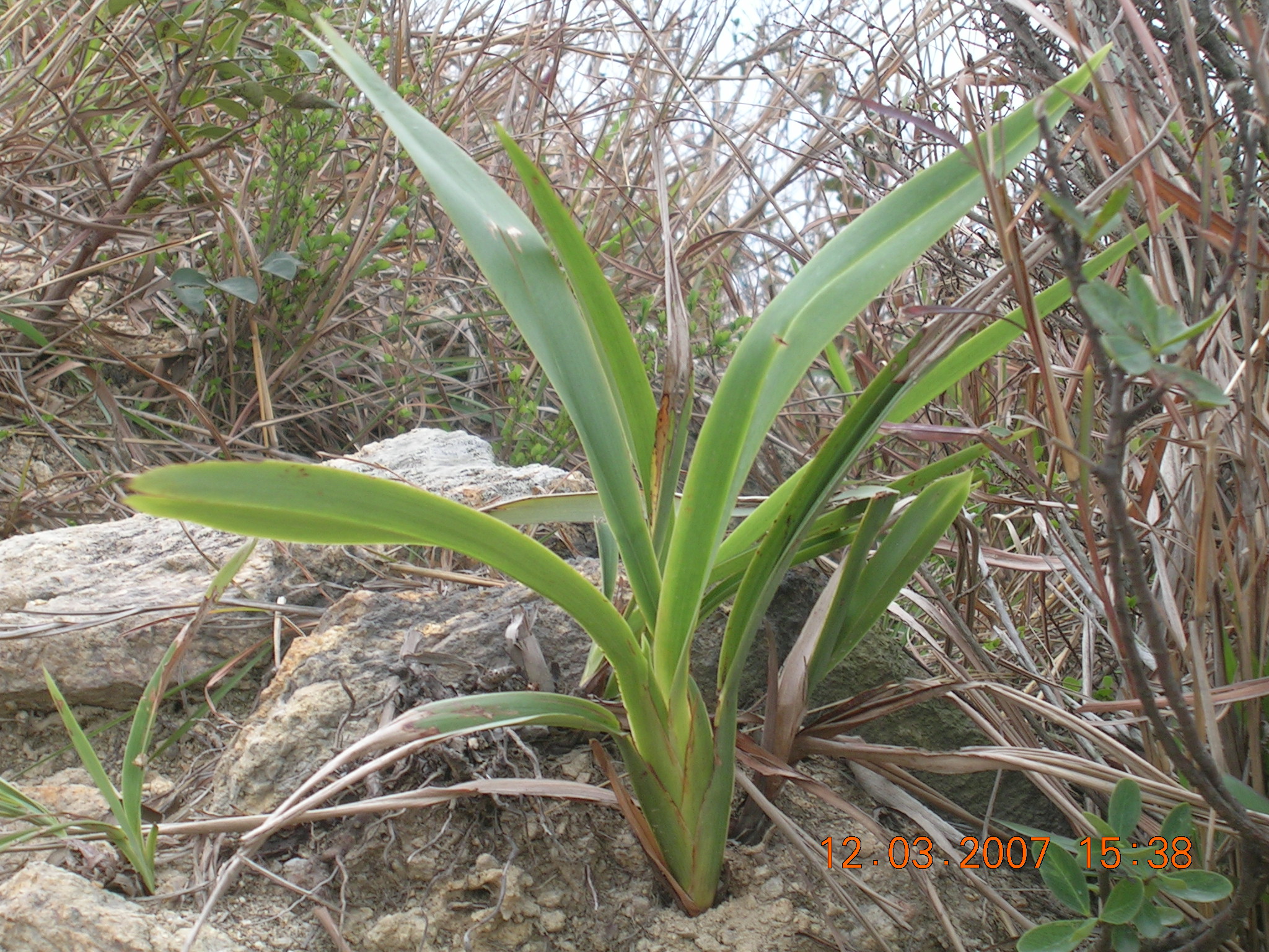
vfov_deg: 14.5
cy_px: 476
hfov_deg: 19.3
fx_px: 3739
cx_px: 634
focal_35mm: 102
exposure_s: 1/84.7
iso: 50
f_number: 4.8
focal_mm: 15.5
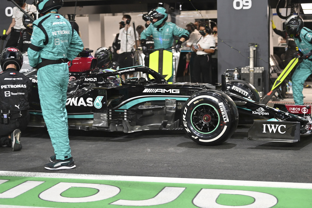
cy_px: 104
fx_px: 607
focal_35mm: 70
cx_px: 156
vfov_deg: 19.5
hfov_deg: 28.8
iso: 2200
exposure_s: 1/1000
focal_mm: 70
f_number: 2.8
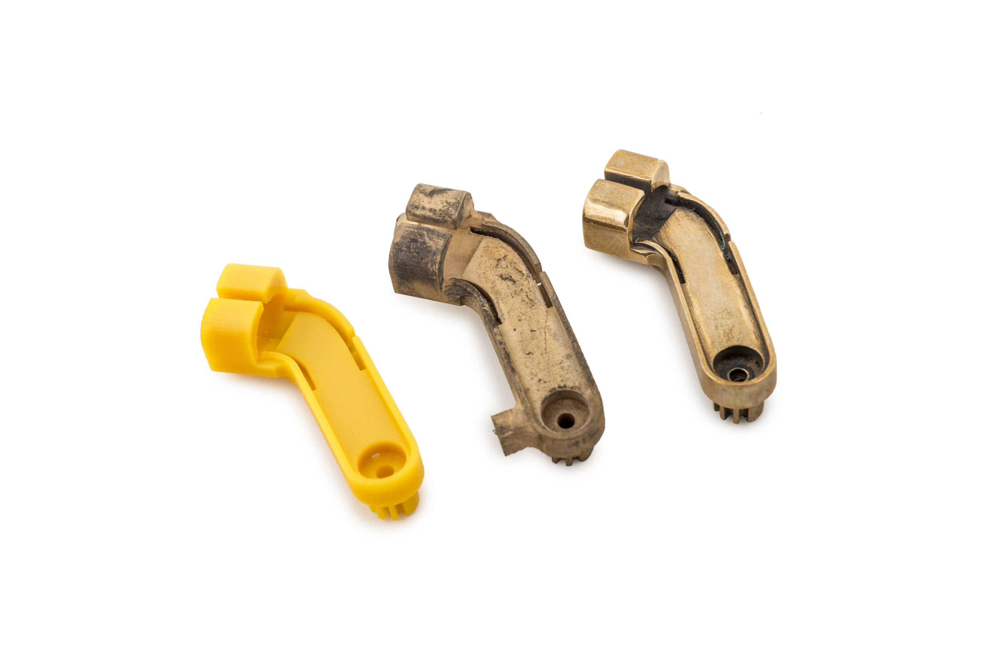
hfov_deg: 33.4
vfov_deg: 22.6
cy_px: 332
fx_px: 1657
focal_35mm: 60
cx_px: 497
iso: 100
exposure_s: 1/125
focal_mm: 60
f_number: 11
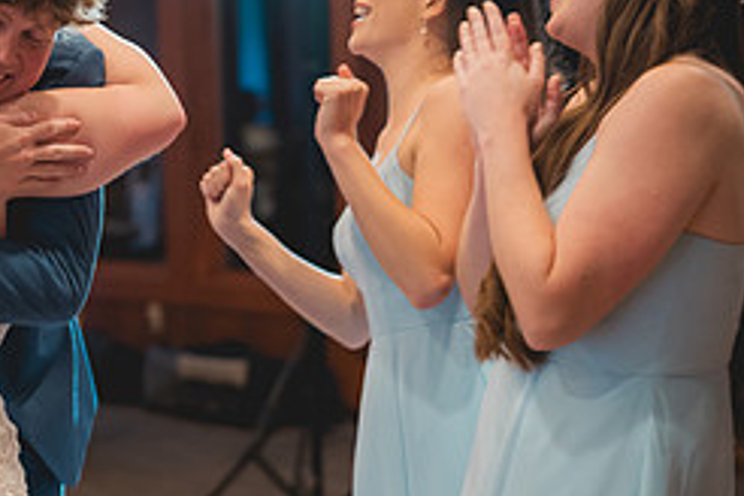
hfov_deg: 16.9
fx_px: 2438
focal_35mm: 118
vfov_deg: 11.6
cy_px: 147
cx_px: -24
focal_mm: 50
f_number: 2
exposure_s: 1/160
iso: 1250
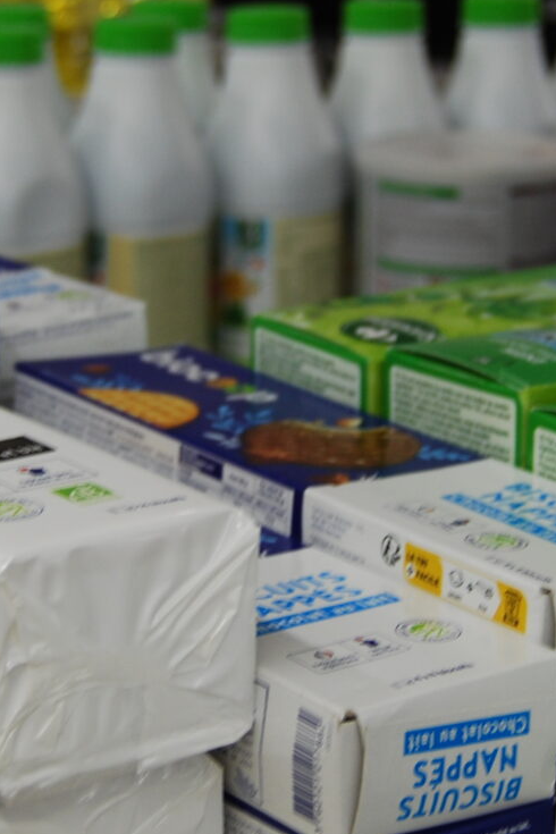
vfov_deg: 20.0
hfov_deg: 13.4
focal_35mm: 102
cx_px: 178
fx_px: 2363
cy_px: 436
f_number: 4.2
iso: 200
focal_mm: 26
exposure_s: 1/40
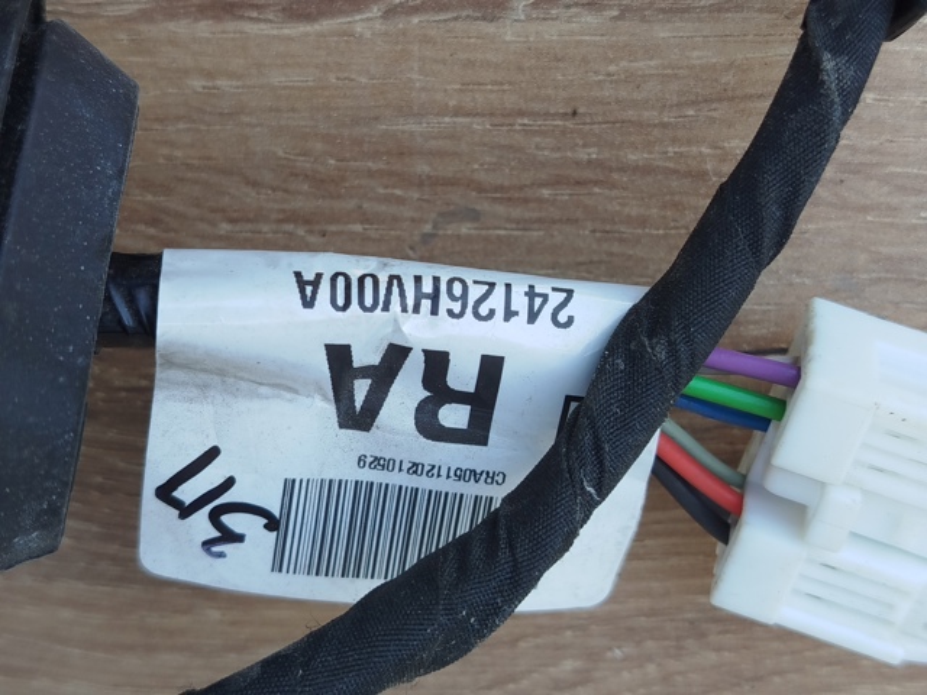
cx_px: 464
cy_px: 348
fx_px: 1285
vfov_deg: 30.3
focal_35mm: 48
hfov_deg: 39.7
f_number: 1.7
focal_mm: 5.31
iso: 50
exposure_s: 1/101
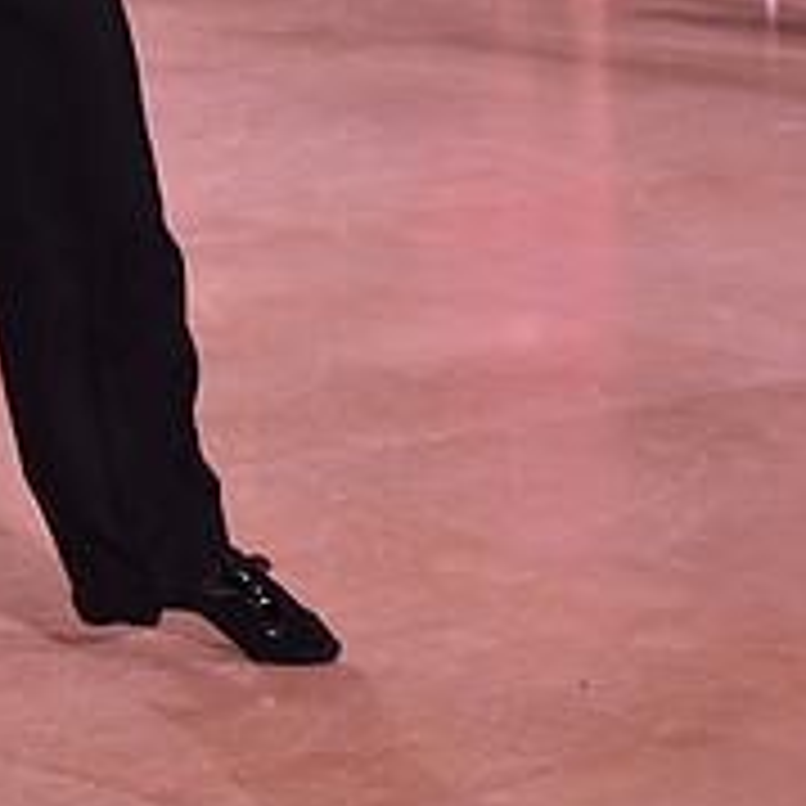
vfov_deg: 7.4
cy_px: -248
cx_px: -7
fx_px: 6164
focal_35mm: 234
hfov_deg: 7.4
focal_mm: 85
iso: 2500
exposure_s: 1/320
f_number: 7.1
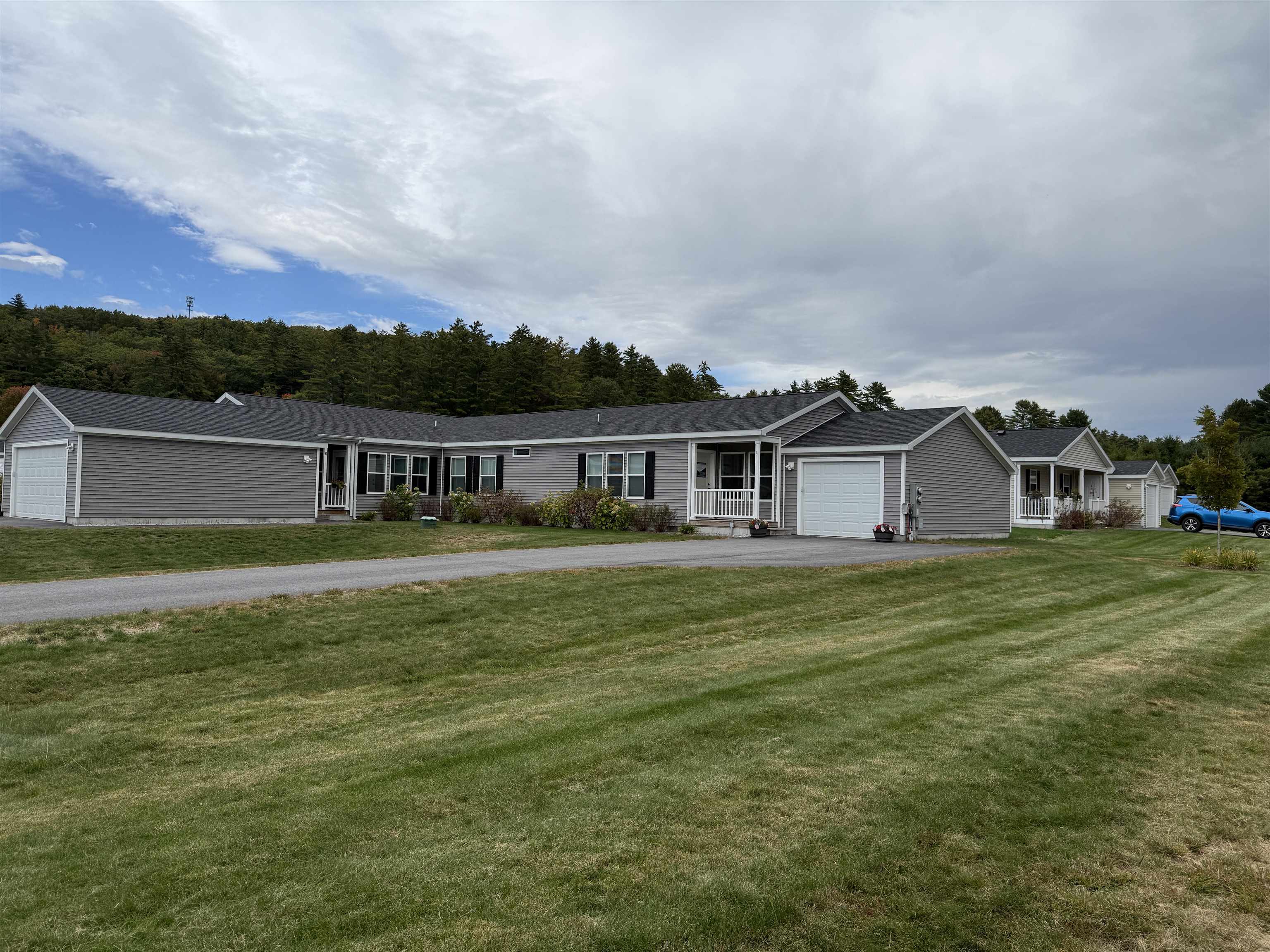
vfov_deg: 56.8
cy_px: 476
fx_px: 881
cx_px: 635
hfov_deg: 71.6
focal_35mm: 24
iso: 80
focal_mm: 6.76
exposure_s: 1/3759
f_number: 1.78
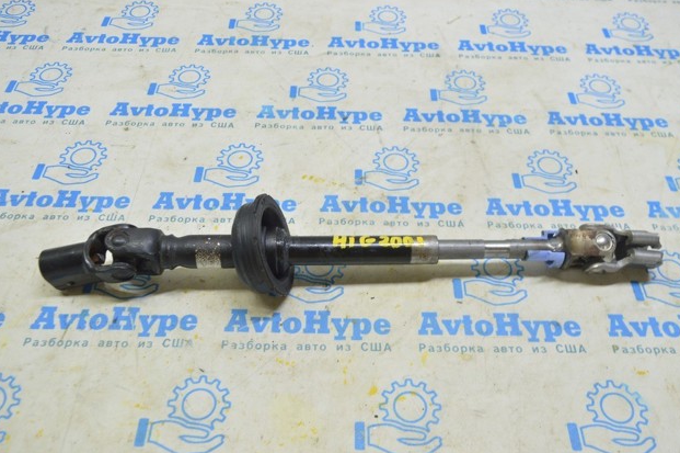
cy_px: 231
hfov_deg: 55.8
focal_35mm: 34
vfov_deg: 38.8
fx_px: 642
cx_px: 344
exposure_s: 1/20
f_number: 5.6
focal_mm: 22
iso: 400
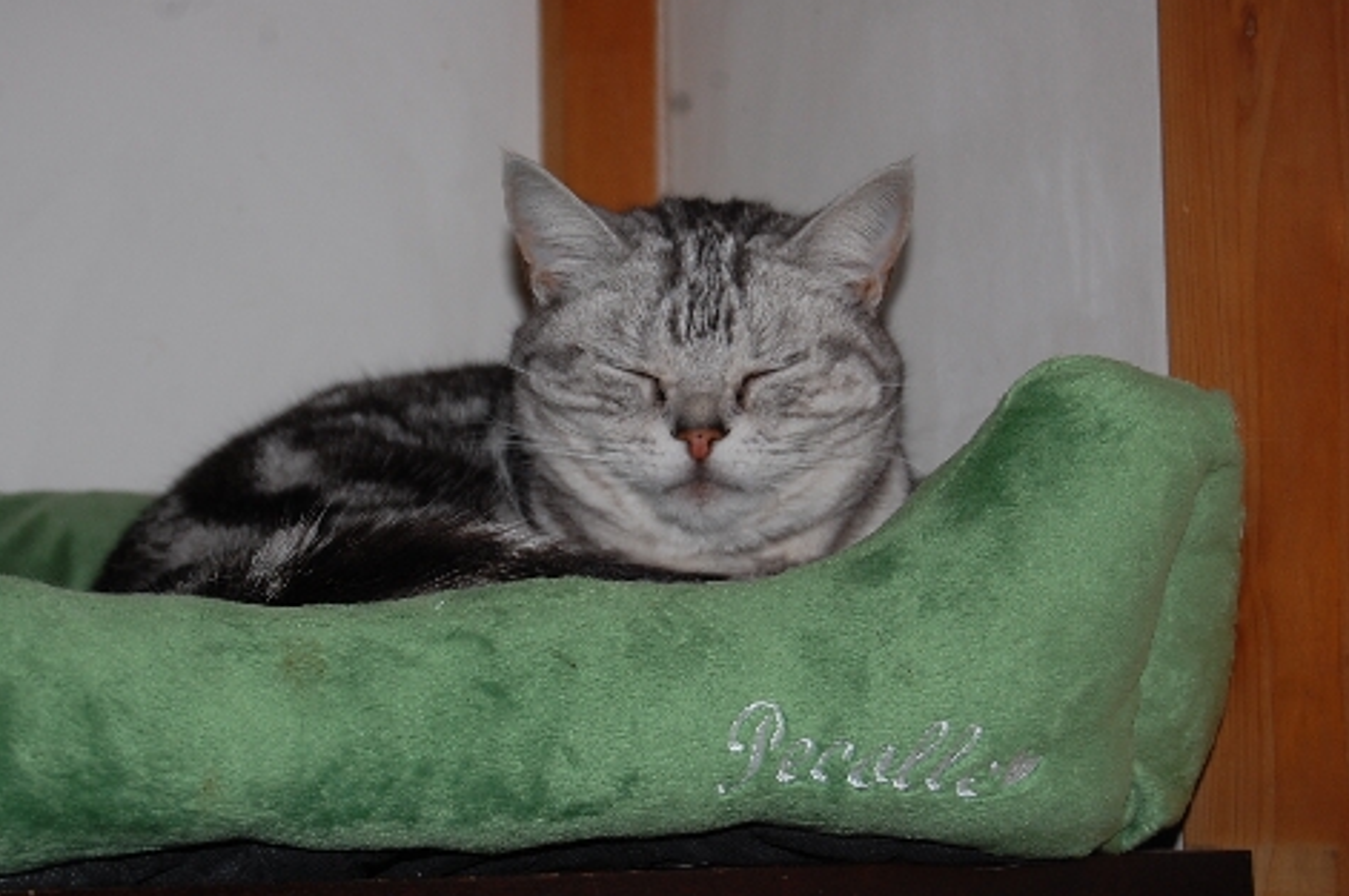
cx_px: 656
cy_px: 447
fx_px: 3276
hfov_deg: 23.3
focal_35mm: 88
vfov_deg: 15.6
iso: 400
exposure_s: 1/60
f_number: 5.6
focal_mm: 55
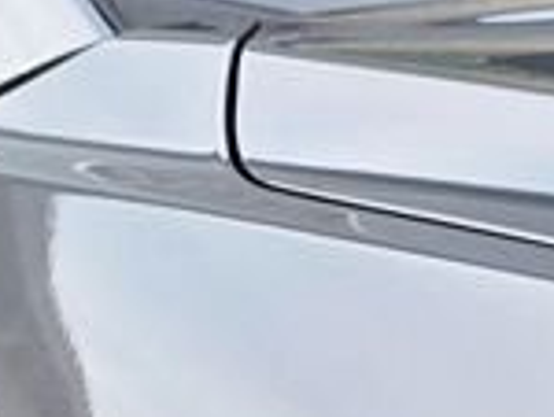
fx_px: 2517
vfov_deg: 8.6
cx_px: 536
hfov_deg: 12.4
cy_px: 1000
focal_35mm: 157
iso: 25
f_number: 1.7
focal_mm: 6.3
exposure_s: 1/180
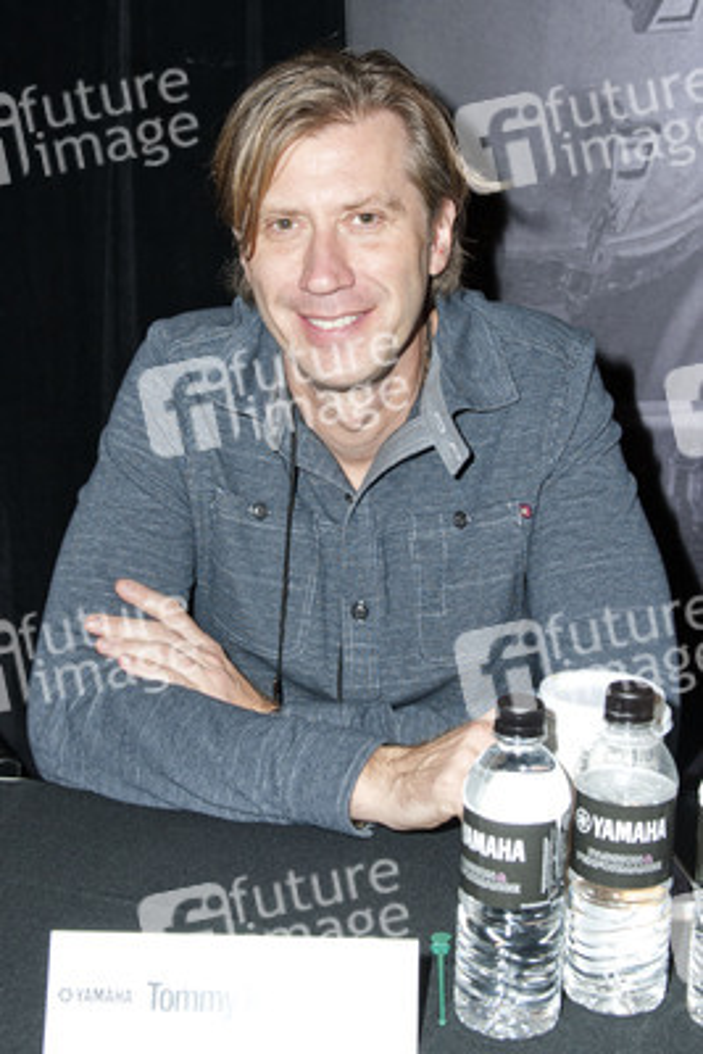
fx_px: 995
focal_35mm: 34
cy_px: 527
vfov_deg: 55.8
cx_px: 352
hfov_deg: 38.9
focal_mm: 34
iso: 500
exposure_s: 1/320
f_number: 6.3
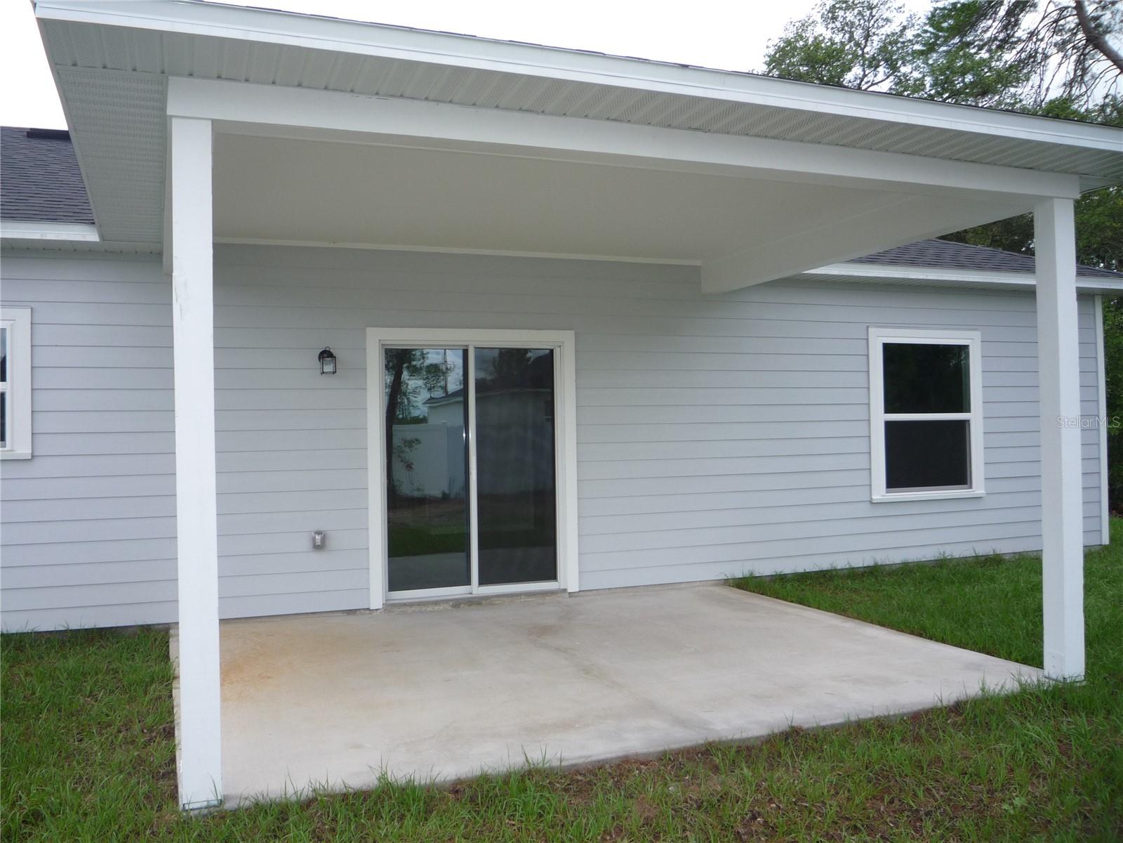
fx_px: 973
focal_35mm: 30
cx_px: 562
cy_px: 422
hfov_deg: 60.0
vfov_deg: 46.8
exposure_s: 1/320
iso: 100
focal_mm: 5.2
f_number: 4
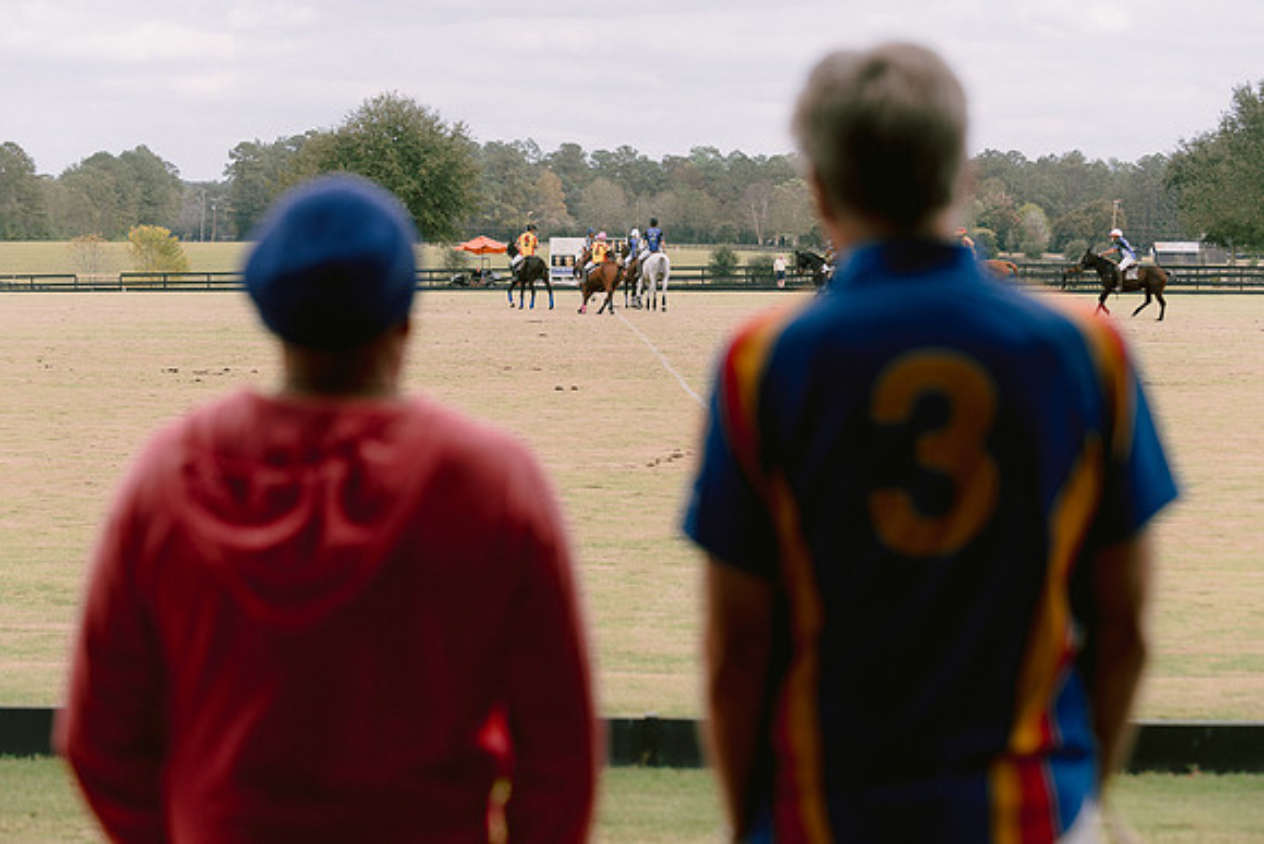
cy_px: 459
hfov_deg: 20.0
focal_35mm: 102
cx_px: 604
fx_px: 3585
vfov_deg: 13.4
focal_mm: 90
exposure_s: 1/1000
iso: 200
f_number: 4
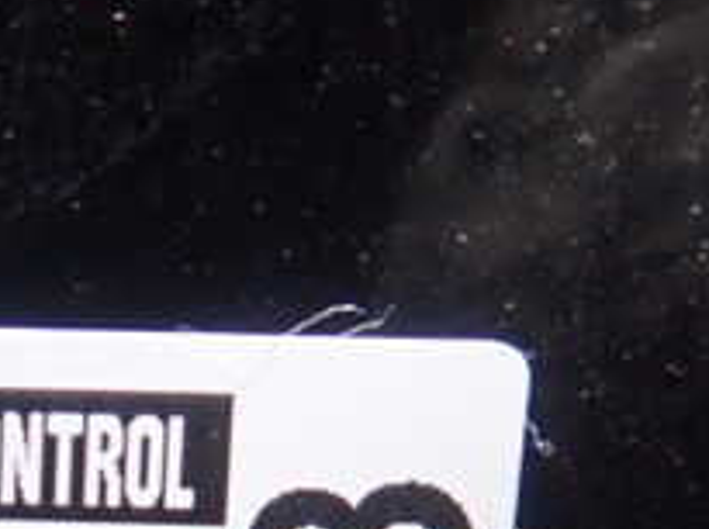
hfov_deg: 20.7
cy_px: 750
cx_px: -156
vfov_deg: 15.6
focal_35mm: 88
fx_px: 1799
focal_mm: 5.5
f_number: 2.3
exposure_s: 1/100
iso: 800
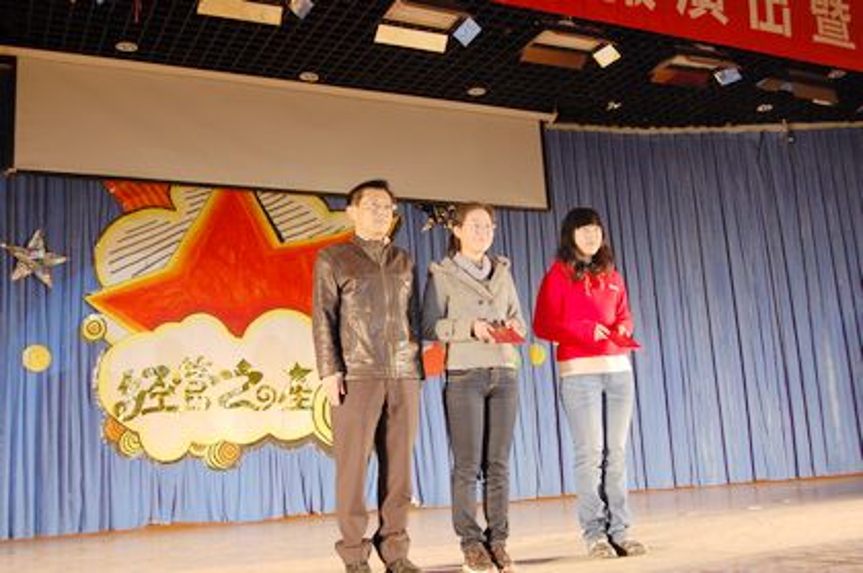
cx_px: 432
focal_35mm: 39
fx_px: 934
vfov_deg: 34.1
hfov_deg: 49.6
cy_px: 286
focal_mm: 26
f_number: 5.6
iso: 800
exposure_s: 1/60
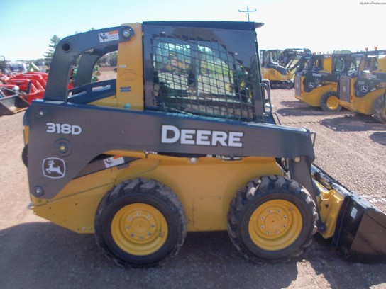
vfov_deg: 40.7
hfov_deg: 52.6
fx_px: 390
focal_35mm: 35
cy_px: 144
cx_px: 193
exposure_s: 1/400
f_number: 3
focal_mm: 6.3
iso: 160
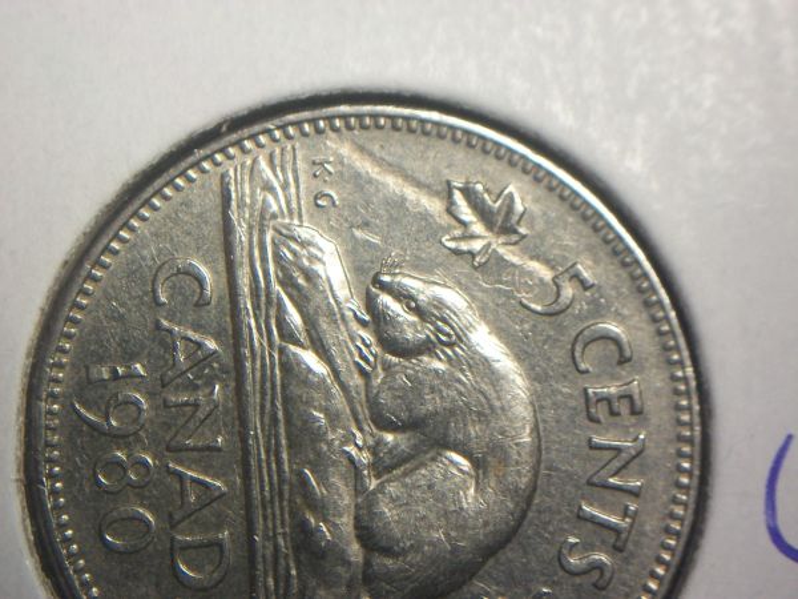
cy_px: 300
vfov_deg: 15.4
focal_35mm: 96
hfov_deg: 20.4
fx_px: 2213
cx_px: 399
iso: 258
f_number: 5.2
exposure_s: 1/125
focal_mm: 17.1
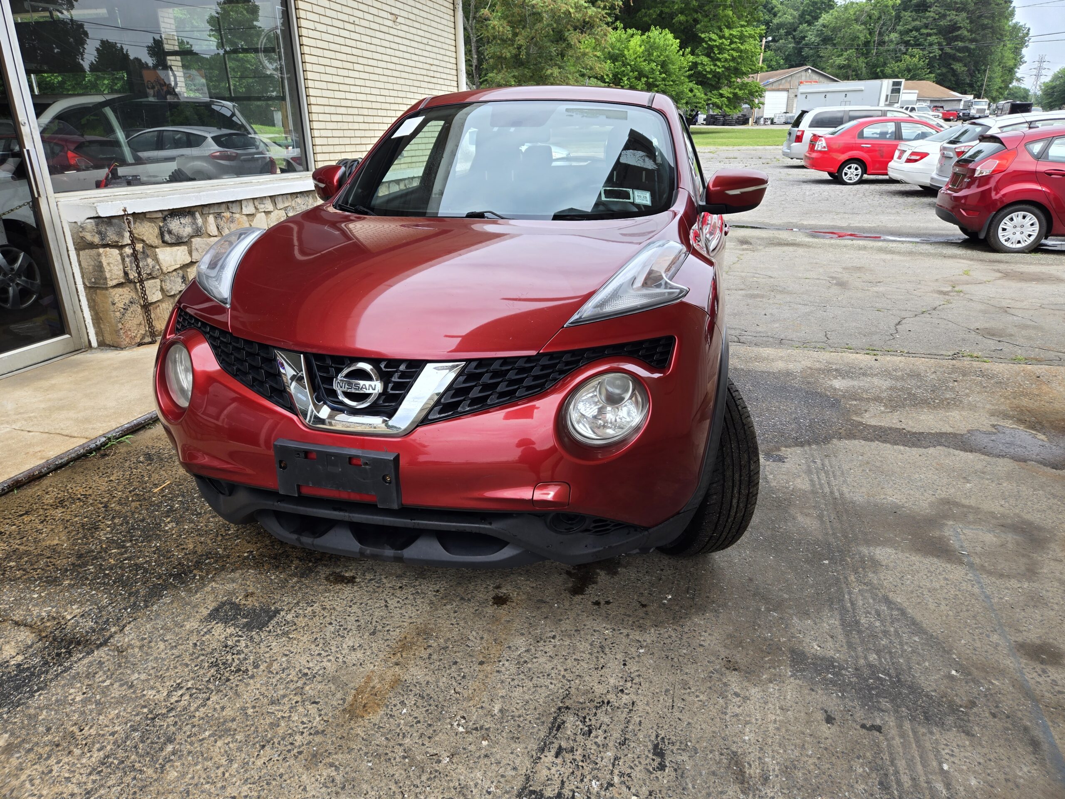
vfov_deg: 58.9
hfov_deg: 73.9
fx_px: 708
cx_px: 532
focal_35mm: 23
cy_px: 400
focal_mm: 5.4
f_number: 1.8
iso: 25
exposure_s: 1/310
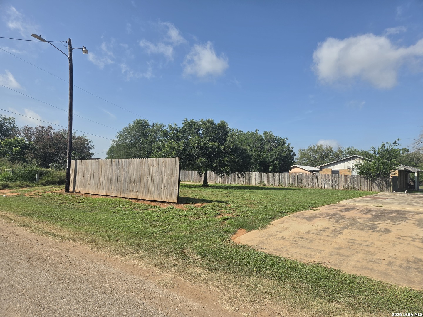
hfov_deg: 73.9
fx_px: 281
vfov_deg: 58.9
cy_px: 158
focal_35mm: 23
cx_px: 212
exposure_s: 1/5002
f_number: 1.8
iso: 80
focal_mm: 5.4
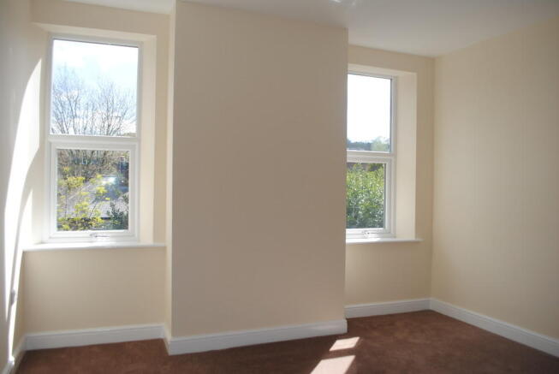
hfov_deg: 67.3
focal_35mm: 27
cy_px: 187
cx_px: 280
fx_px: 420
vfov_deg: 48.0
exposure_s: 1/200
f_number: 5.6
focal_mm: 18
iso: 100
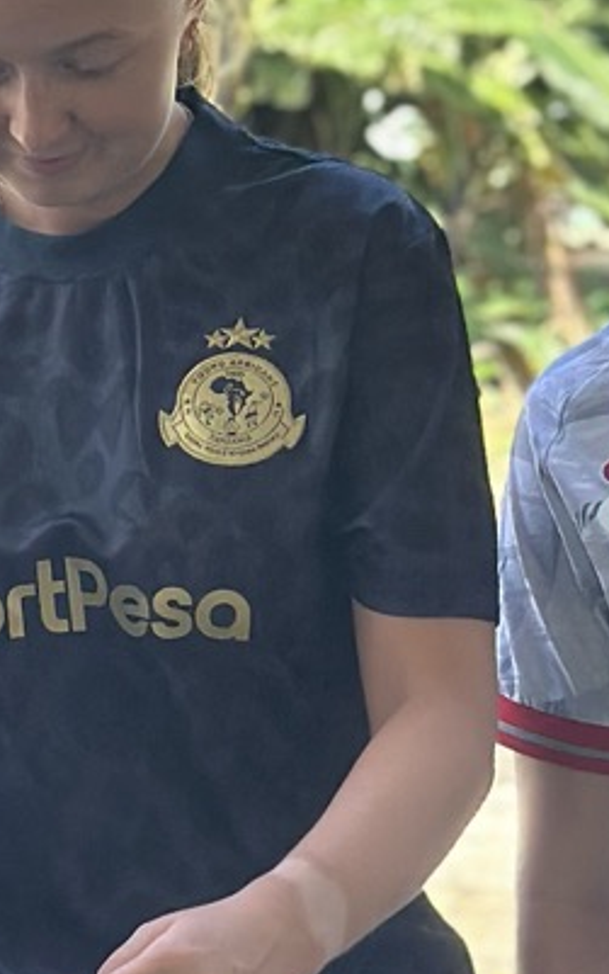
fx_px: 5385
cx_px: 291
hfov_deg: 6.5
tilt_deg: -2.6
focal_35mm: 203
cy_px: 267
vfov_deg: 10.3
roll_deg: +0.6
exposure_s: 1/1133
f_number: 1.78
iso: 80
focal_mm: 6.86
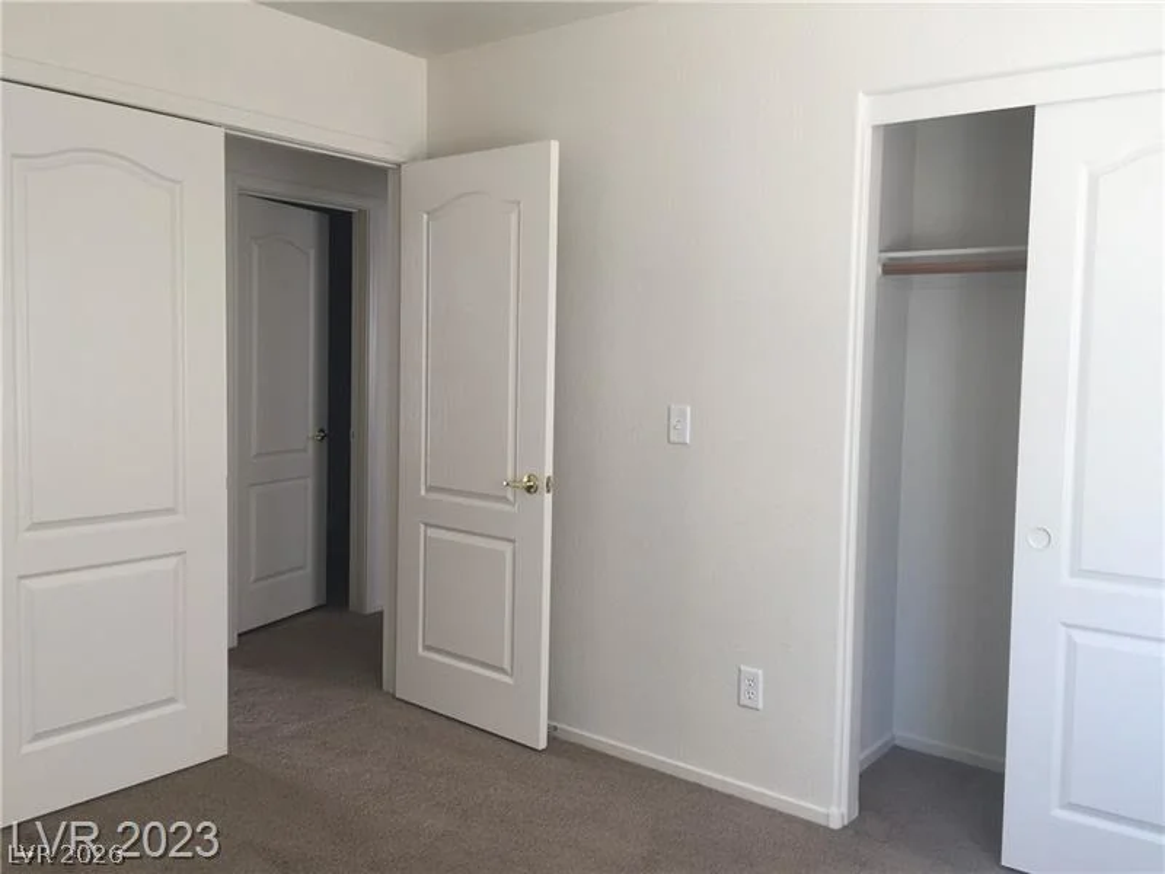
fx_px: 976
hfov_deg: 61.7
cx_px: 582
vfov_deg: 48.2
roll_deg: -2.7
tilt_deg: -3.6
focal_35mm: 29
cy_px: 437
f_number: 2.2
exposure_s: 1/40
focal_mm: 4.15
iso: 32
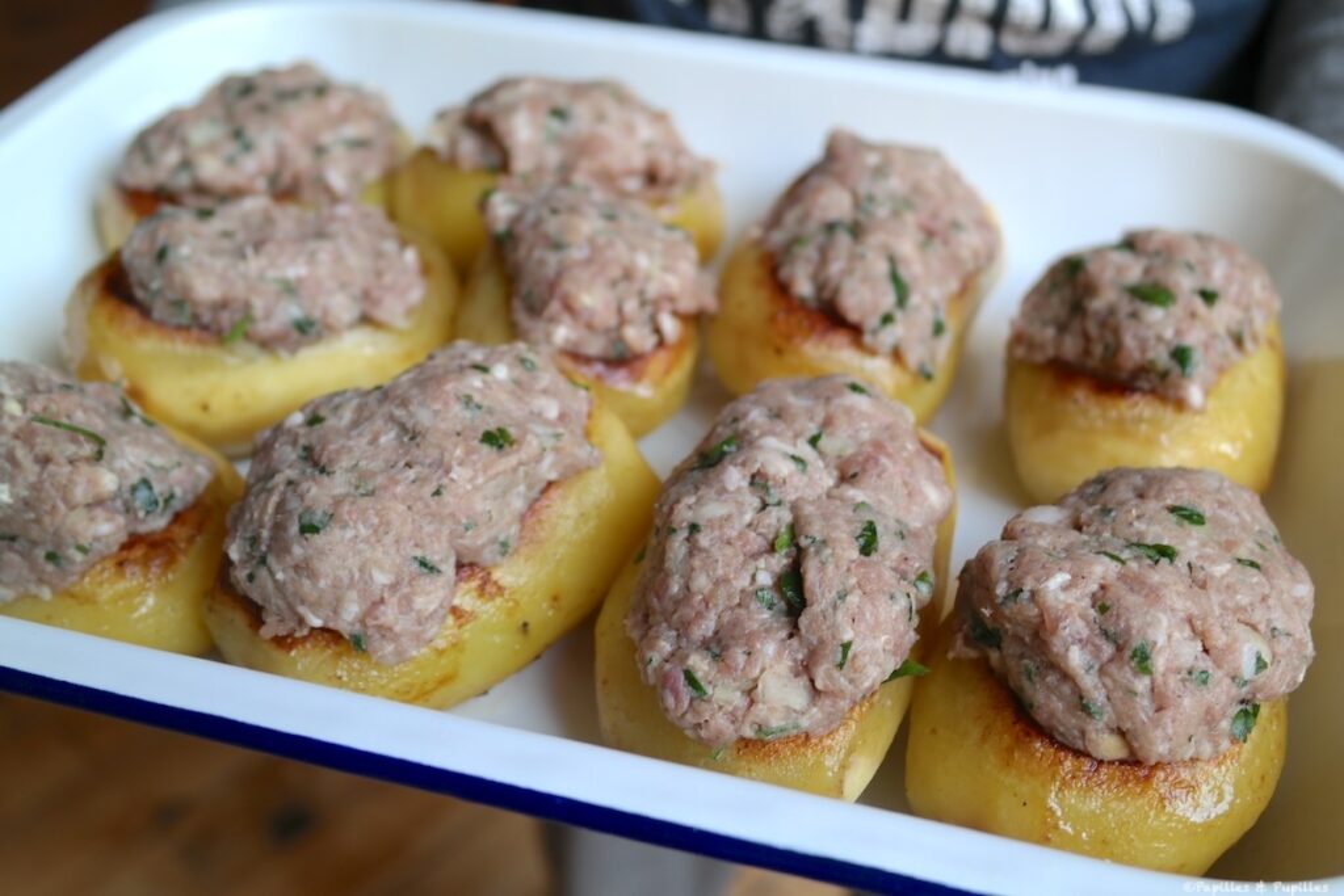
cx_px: 672
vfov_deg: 31.2
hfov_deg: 45.4
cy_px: 448
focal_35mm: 43
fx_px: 1605
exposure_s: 1/80
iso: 200
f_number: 4
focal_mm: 28
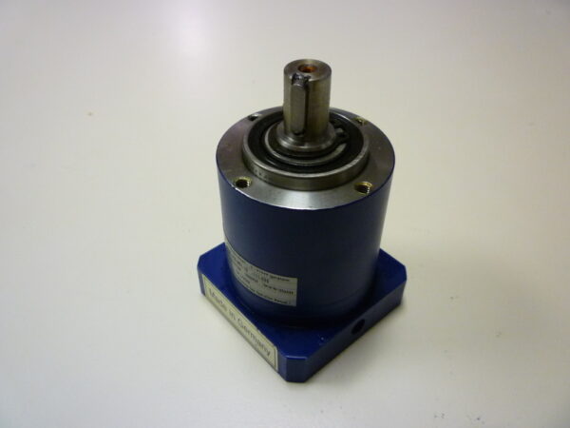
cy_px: 214
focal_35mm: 29
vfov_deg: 48.2
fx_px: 478
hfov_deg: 61.7
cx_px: 285
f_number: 3.3
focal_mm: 5.2
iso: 400
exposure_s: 1/30
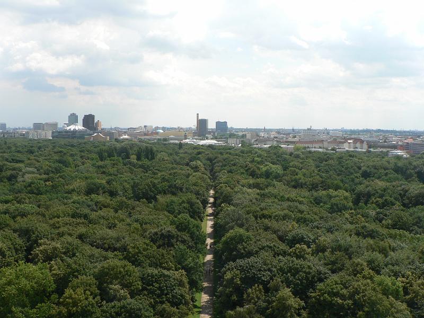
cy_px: 159
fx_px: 441
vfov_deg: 39.7
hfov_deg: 51.4
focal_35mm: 36
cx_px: 212
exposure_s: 1/400
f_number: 5.6
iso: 80
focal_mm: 6
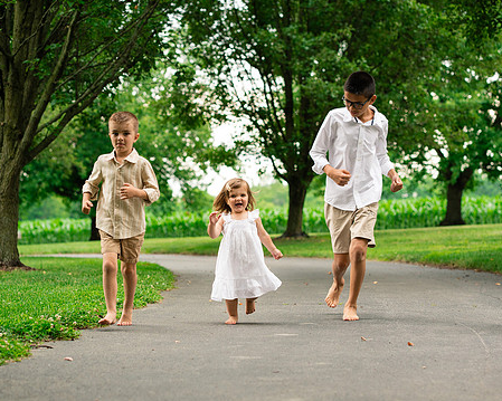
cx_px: 247
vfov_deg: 14.9
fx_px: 1530
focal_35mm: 103
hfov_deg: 18.6
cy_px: 200
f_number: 3.5
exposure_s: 1/500
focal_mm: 85
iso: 500
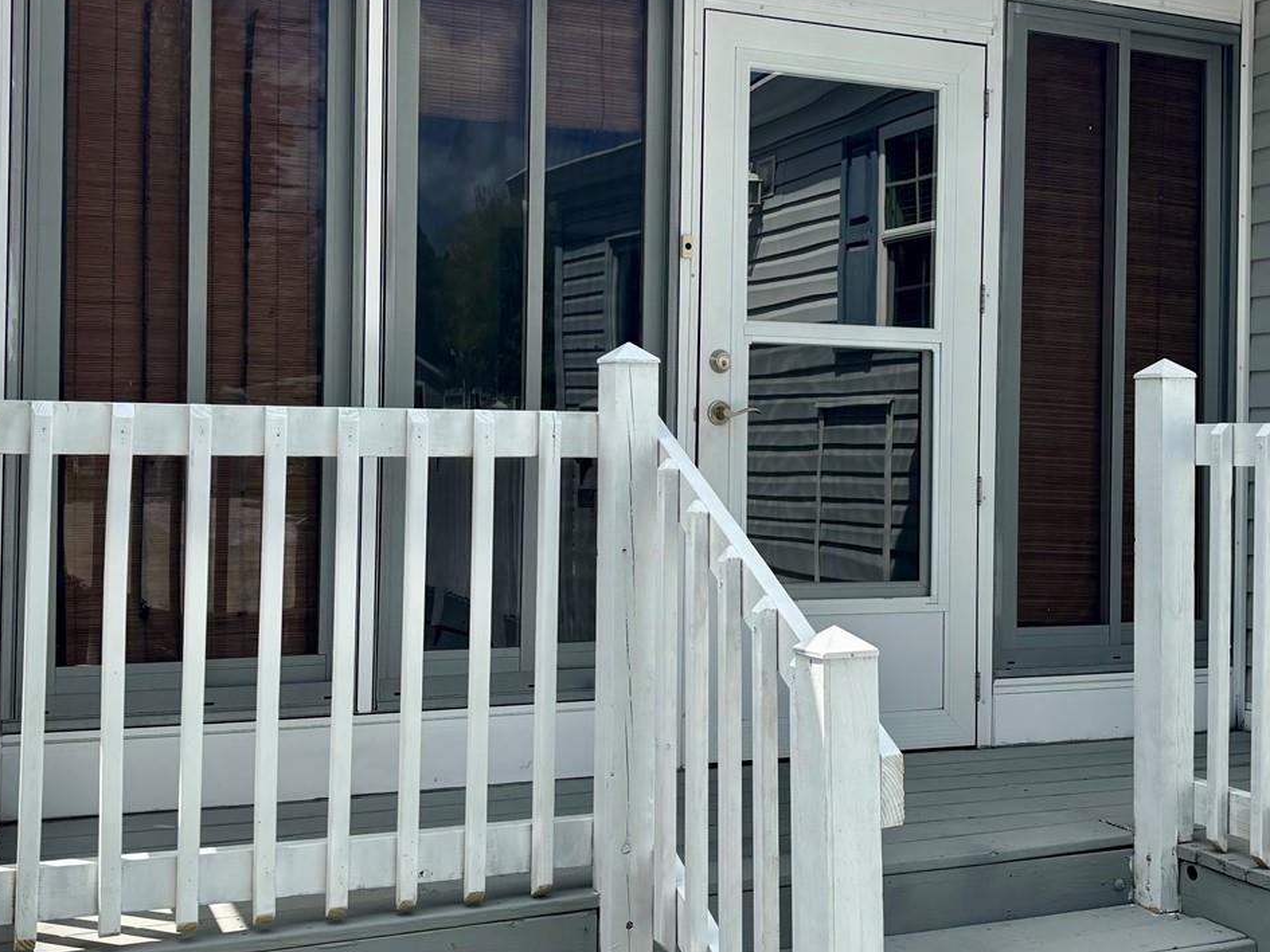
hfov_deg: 42.9
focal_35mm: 44
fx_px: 1614
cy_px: 426
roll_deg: -0.8
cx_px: 669
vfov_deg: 32.9
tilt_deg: +0.3
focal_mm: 5.96
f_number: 1.6
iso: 50
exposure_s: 1/2024
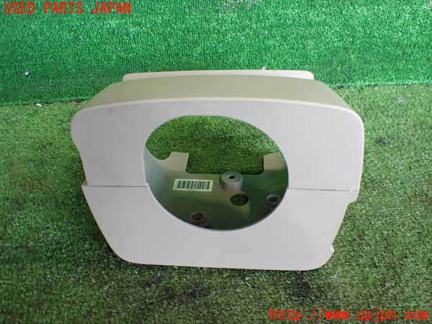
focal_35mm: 30
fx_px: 374
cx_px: 216
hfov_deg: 60.0
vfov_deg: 46.8
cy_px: 162
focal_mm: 5.4
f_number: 2.3
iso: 640
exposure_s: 1/125
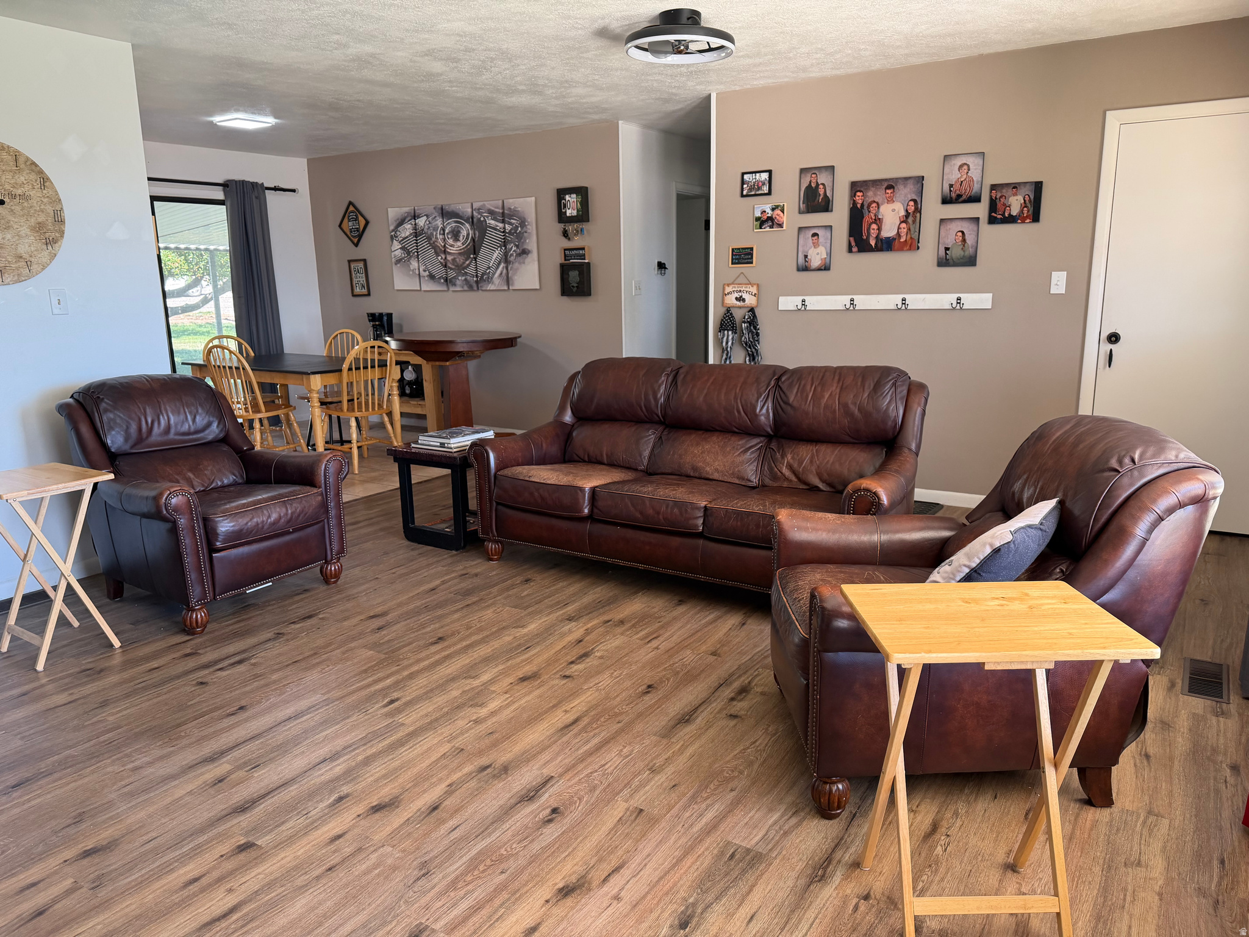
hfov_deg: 71.6
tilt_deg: -12.2
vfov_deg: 56.8
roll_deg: +1.2
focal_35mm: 24
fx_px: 866
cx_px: 624
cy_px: 468
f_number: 1.78
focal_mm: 6.76
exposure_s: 1/121
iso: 200
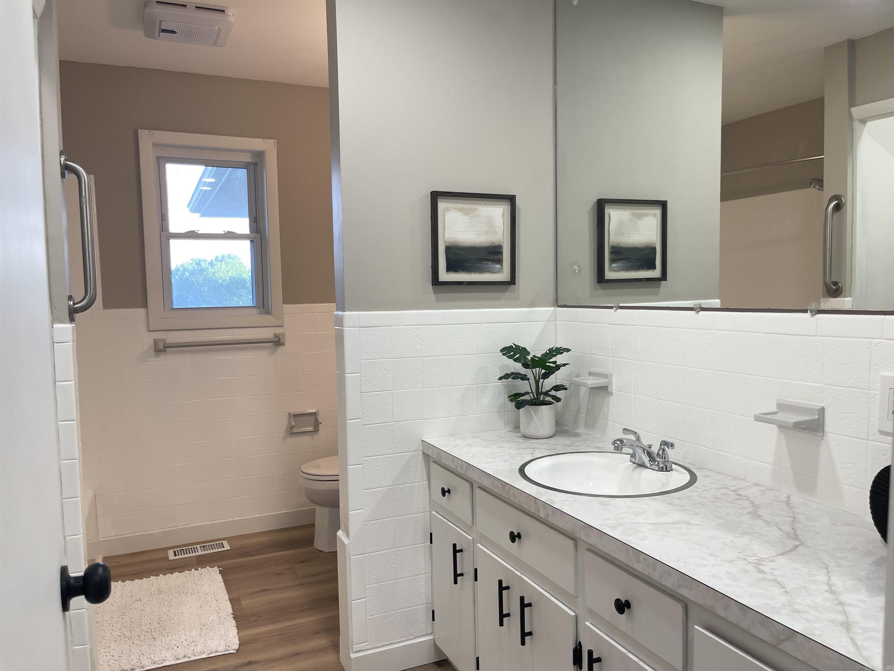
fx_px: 646
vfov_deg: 54.9
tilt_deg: -5.6
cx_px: 447
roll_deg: +1.1
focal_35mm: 25
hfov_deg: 69.4
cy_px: 336
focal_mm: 5.1
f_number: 1.6
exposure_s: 1/120
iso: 64
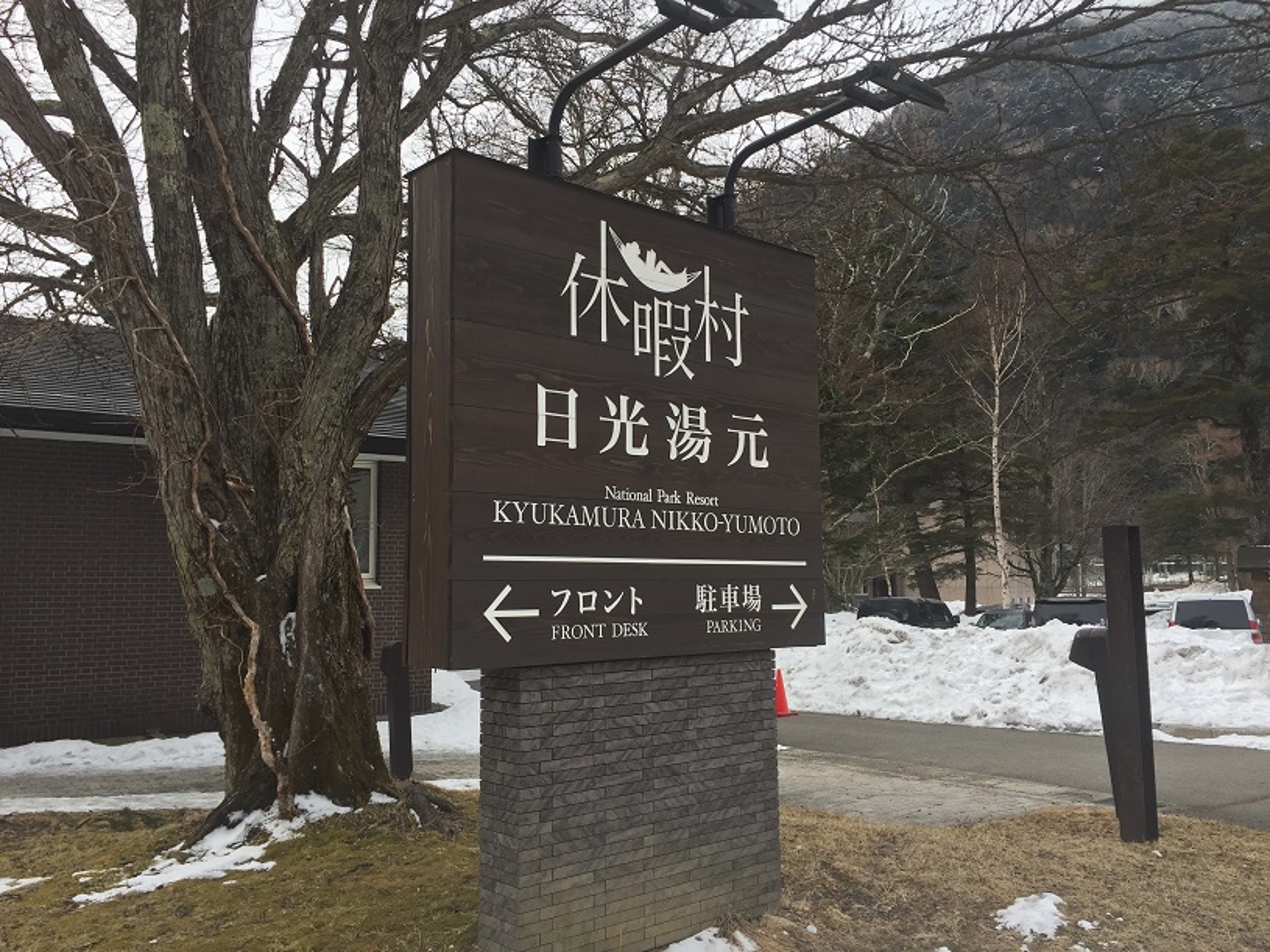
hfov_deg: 61.7
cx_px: 635
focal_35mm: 29
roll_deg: -0.6
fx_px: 1064
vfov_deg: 48.2
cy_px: 476
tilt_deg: +4.3
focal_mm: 4.15
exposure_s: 1/542
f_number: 2.2
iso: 32
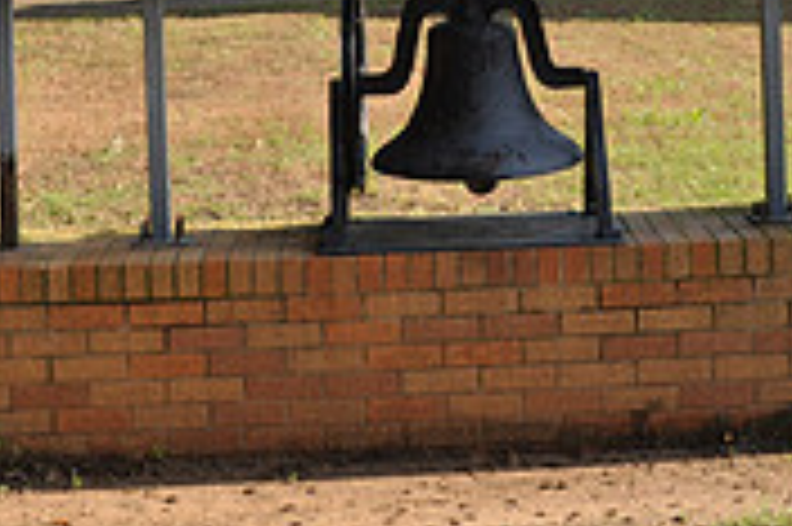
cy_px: -285
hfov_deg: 20.6
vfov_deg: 13.0
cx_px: 472
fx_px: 2176
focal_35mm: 99
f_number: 7.1
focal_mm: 20
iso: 200
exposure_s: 1/200
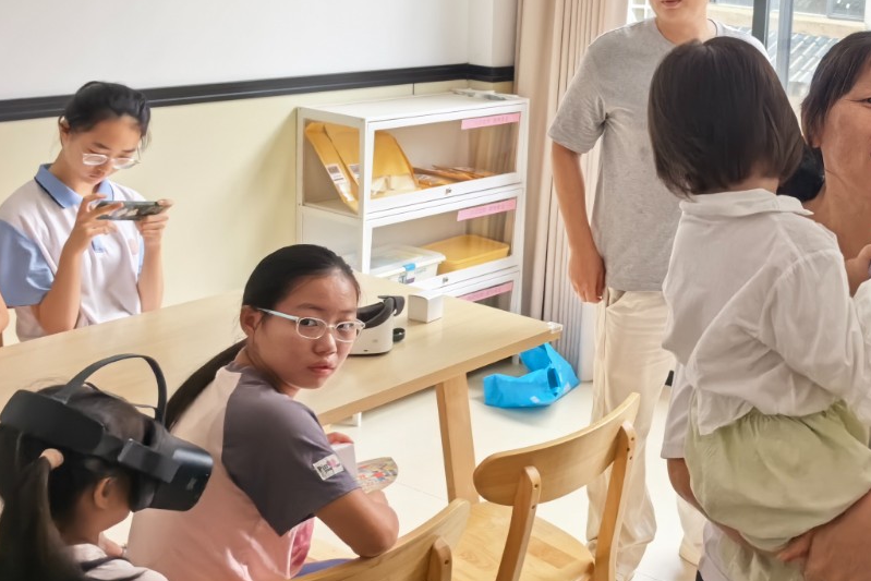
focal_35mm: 50
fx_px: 1210
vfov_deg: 26.6
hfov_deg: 36.6
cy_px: 143
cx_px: 815
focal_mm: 5.75
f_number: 2
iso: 500
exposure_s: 1/907
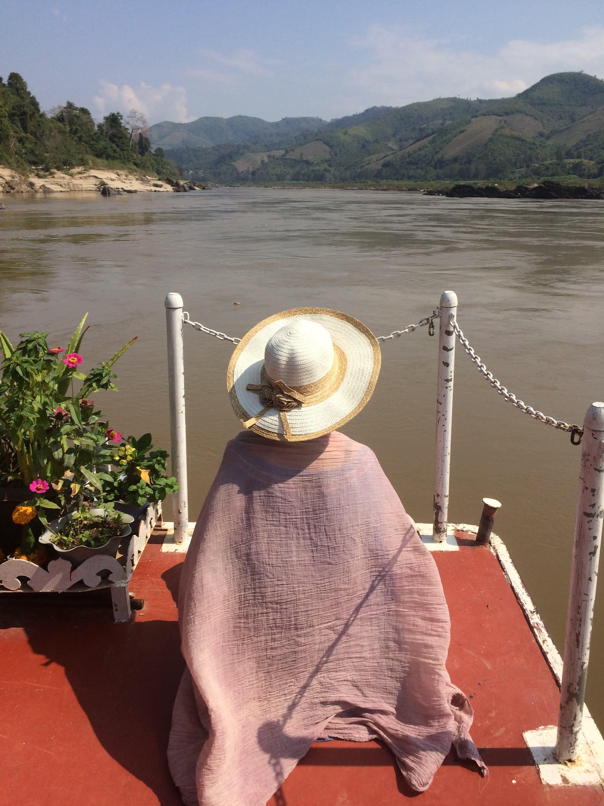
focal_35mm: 29
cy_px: 403
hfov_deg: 48.2
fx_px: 675
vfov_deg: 61.7
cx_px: 302
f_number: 2.2
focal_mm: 4.15
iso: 32
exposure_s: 1/2933
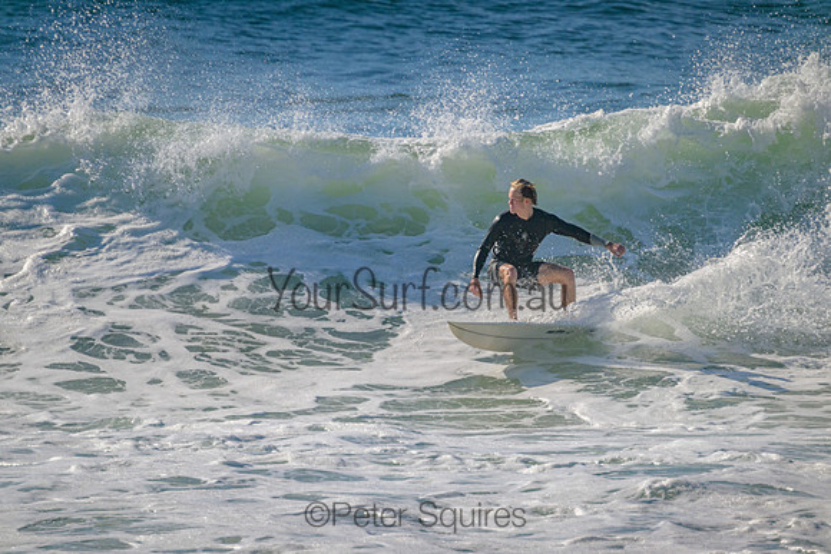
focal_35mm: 800
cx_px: 416
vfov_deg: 1.7
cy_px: 277
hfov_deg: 2.6
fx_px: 18470
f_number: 11
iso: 500
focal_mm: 800
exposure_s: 1/2000
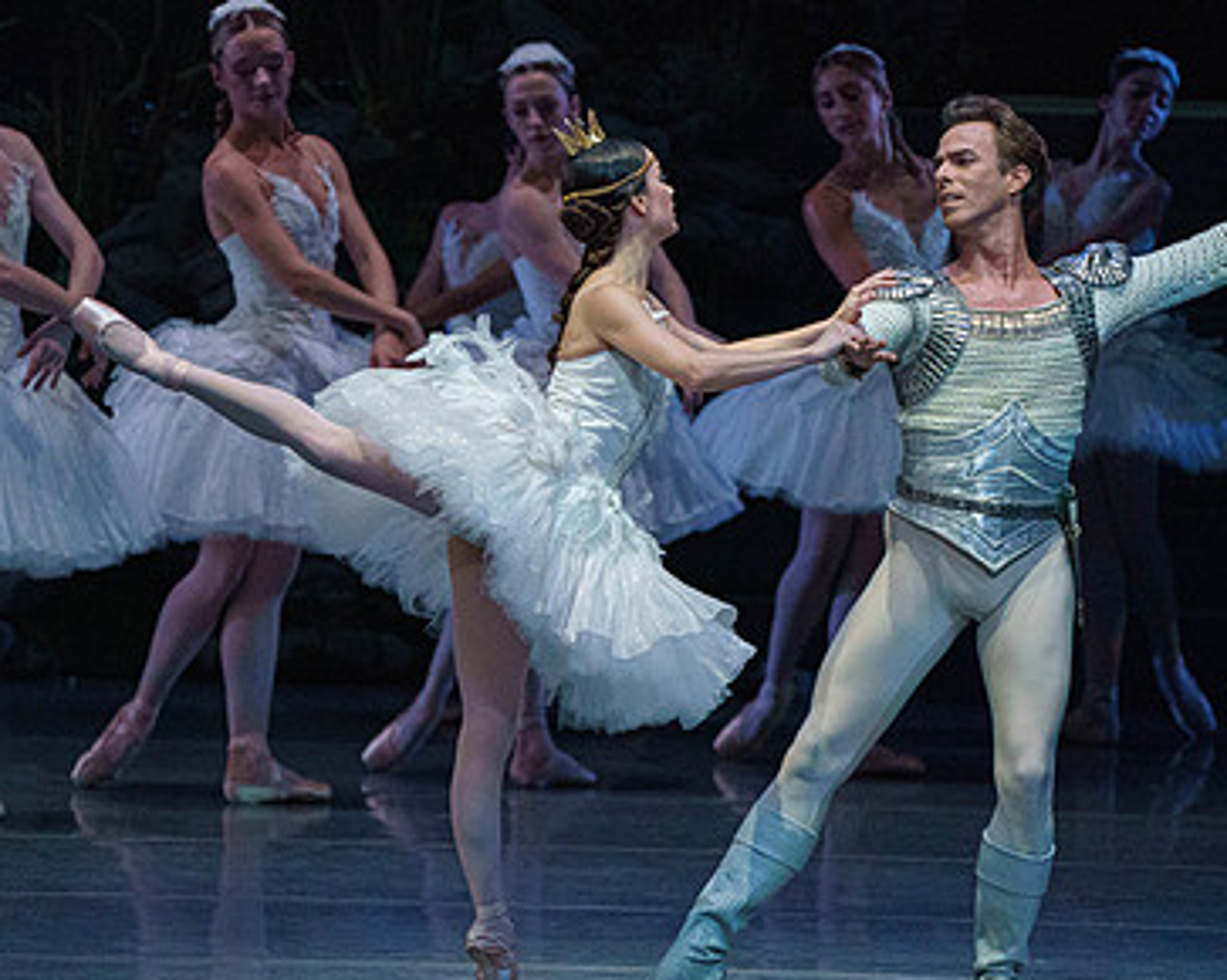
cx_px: 560
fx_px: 19890
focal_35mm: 548
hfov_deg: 3.5
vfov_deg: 2.8
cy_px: 494
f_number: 5.6
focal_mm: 364
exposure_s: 1/250
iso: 8000
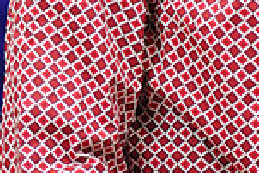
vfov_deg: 3.4
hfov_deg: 5.1
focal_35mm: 403
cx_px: 279
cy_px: -313
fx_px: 2902
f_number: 4
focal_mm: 70
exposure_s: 1/125
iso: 1250
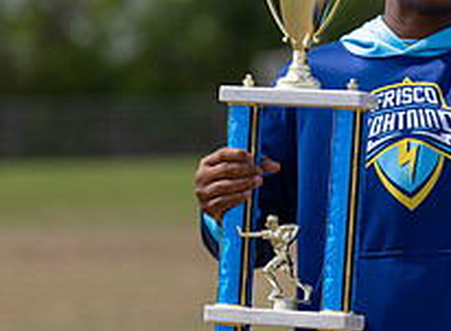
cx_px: 408
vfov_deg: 4.1
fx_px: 4614
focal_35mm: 357
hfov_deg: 5.6
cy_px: 211
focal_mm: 105
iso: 100
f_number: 2.8
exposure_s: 1/2500
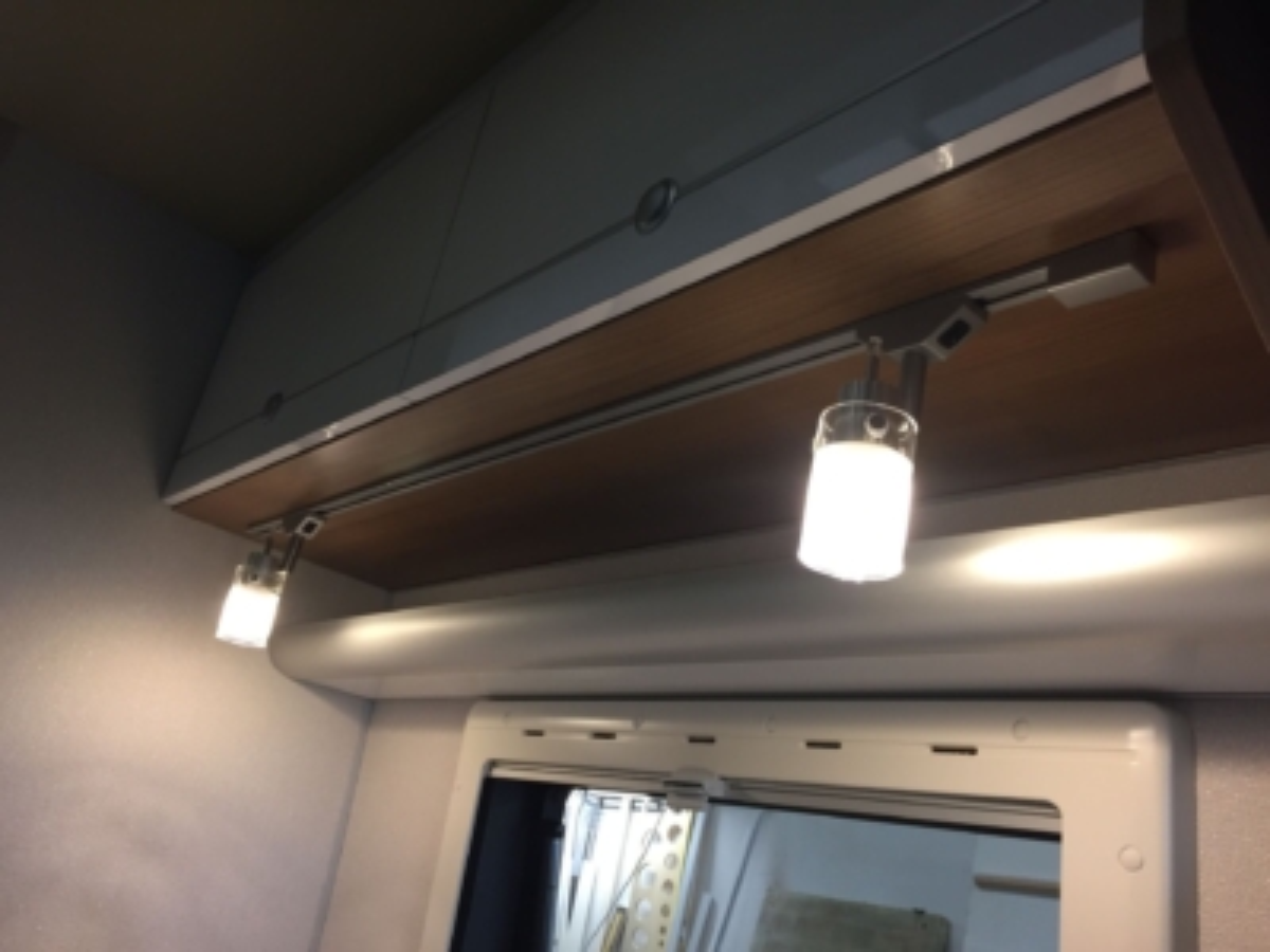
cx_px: 635
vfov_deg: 48.2
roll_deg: -12.3
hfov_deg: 61.7
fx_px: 1064
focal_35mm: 29
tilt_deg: +22.5
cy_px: 476
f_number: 2.2
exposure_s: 1/33
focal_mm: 4.15
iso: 64
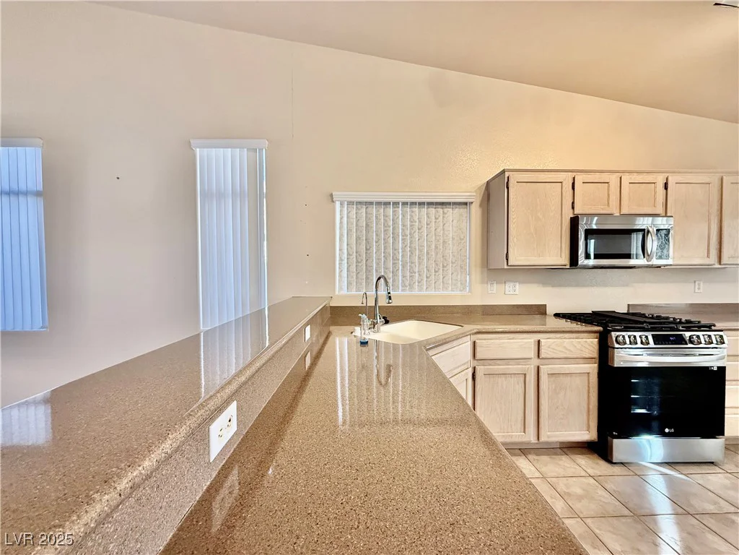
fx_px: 299
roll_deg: +0.9
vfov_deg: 85.7
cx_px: 370
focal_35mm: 14
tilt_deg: -0.9
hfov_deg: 102.1
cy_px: 278
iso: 250
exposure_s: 1/120
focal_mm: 2.22
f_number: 2.2
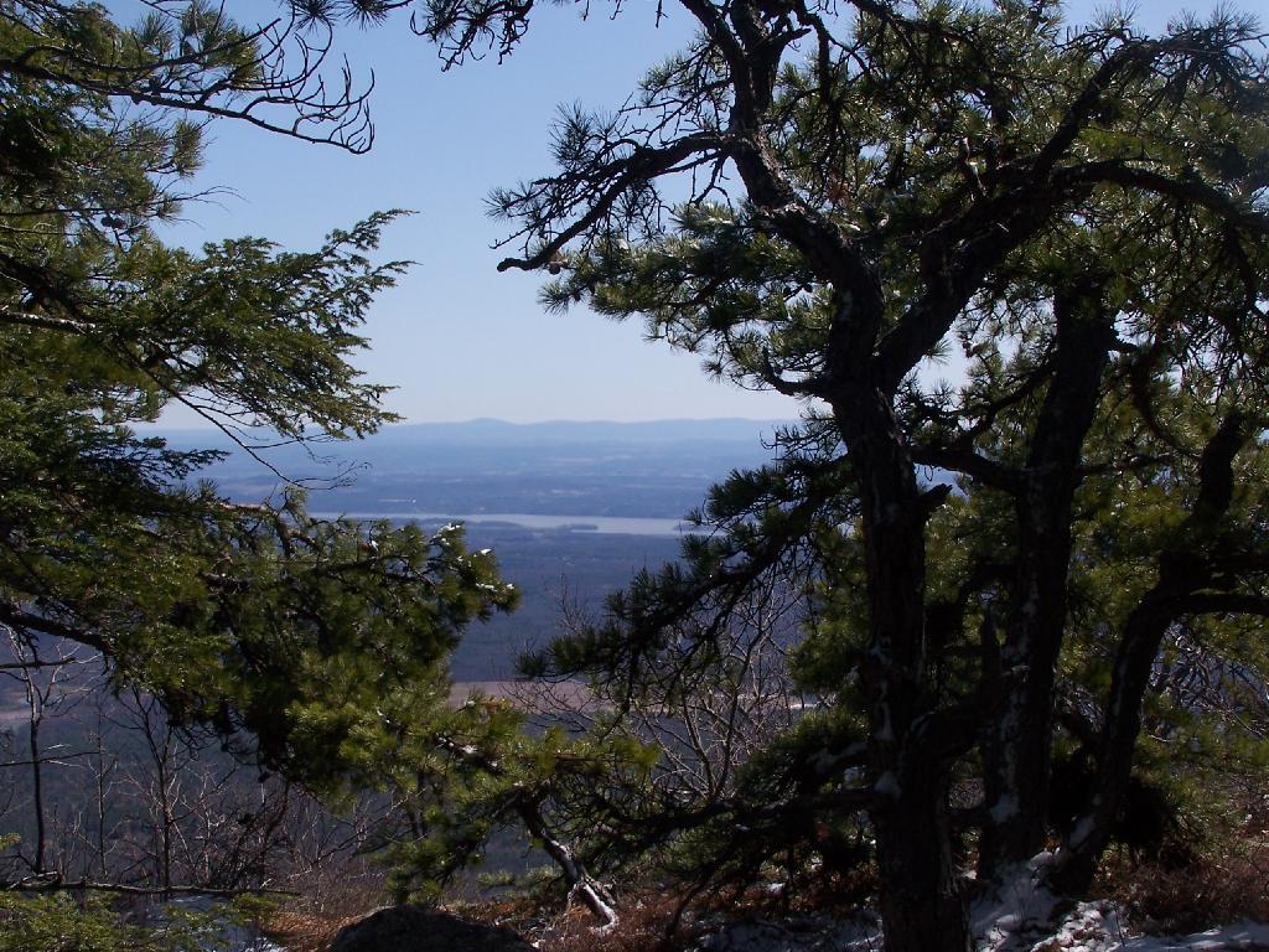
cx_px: 634
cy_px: 476
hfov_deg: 37.5
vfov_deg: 28.6
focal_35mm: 51
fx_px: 1870
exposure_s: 1/500
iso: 80
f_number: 6.3
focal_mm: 8.5
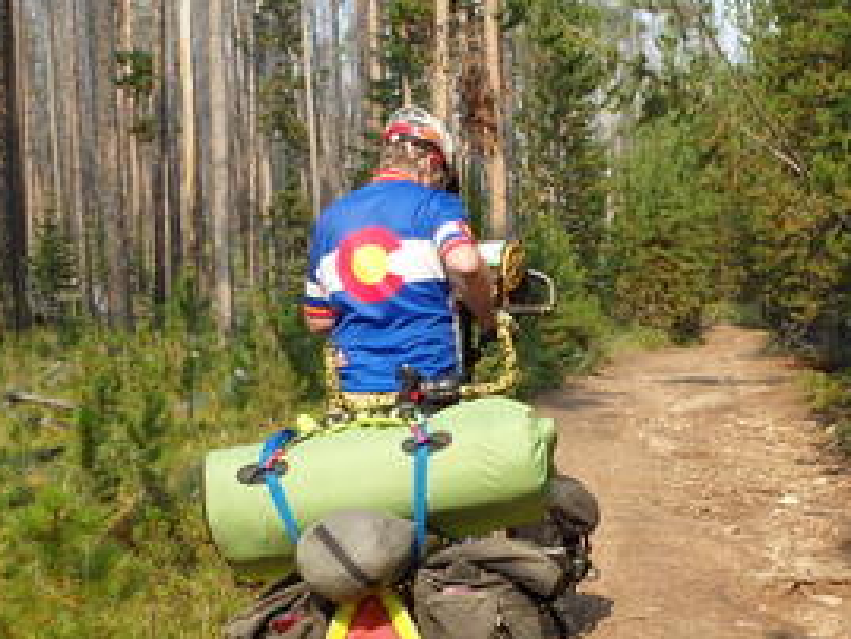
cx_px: 595
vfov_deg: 28.0
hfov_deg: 36.3
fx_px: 1279
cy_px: 378
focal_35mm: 52
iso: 125
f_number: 3.9
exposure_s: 1/400
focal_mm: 5
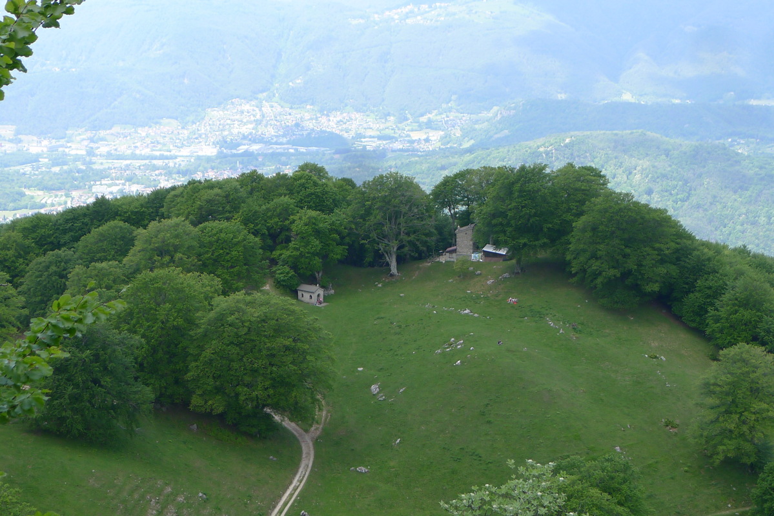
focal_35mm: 67
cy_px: 258
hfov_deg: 30.1
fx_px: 1441
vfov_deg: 20.3
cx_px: 387
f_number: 2.8
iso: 80
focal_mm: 10.7
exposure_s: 1/320
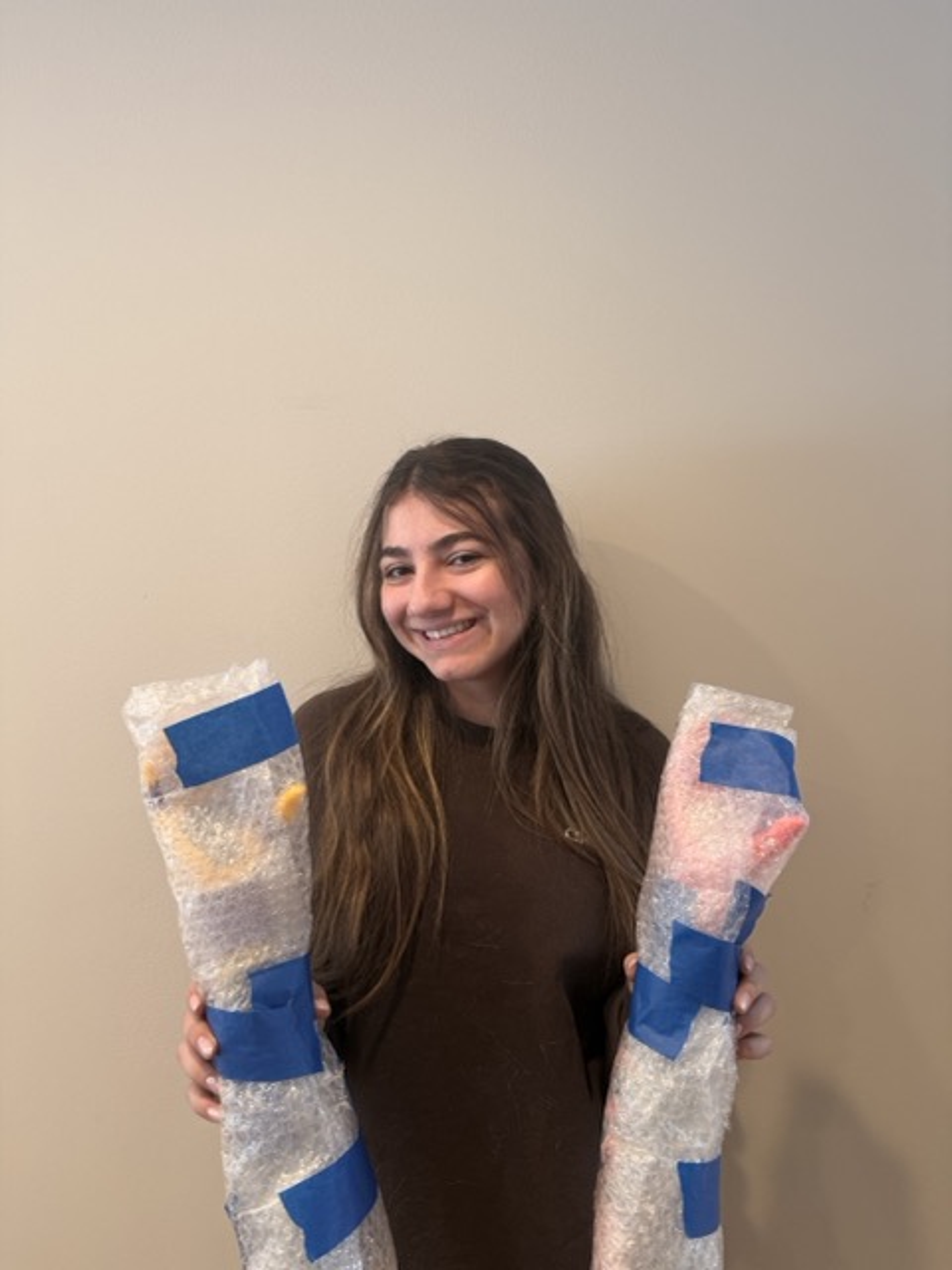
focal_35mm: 24
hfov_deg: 56.8
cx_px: 476
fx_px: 880
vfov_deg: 71.6
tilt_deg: -3.4
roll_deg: -0.9
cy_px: 635
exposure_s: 1/60
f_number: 1.78
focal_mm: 6.76
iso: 160
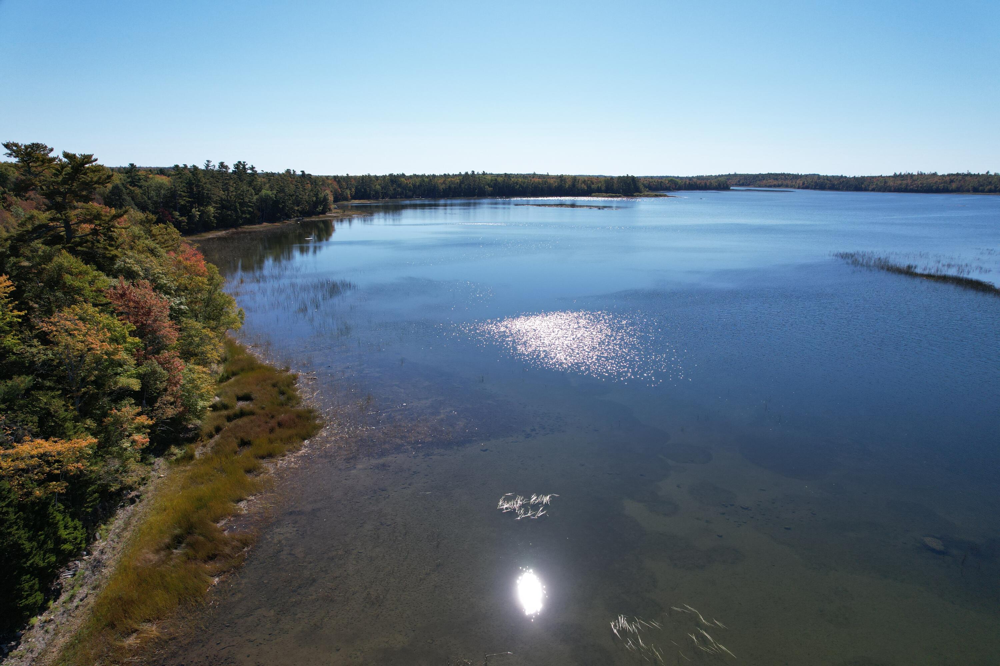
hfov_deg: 78.6
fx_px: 611
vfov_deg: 57.2
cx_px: 500
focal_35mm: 22
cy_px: 333
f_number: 2.8
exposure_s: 1/2500
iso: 110
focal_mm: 8.38
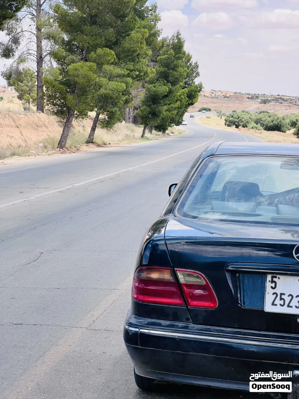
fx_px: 887
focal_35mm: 77
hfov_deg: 19.1
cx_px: 150
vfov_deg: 25.3
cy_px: 200
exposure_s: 1/483
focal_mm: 9
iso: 32
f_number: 2.8
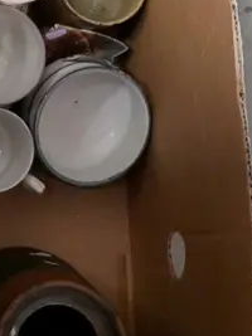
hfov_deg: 12.6
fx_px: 1117
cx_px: -52
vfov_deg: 15.8
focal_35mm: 115
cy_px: -155
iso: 3200
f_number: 4
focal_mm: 15
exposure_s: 1/40
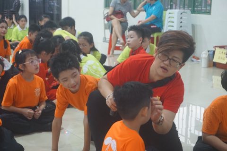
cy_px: 76
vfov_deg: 19.3
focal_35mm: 70
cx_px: 114
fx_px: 445
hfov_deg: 28.6
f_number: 5.6
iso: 3200
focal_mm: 47
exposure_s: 1/125
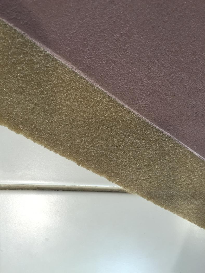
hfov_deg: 48.2
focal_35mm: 29
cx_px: 102
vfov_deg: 61.6
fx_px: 229
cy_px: 136
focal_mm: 4.15
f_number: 2.2
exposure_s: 1/50
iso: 40
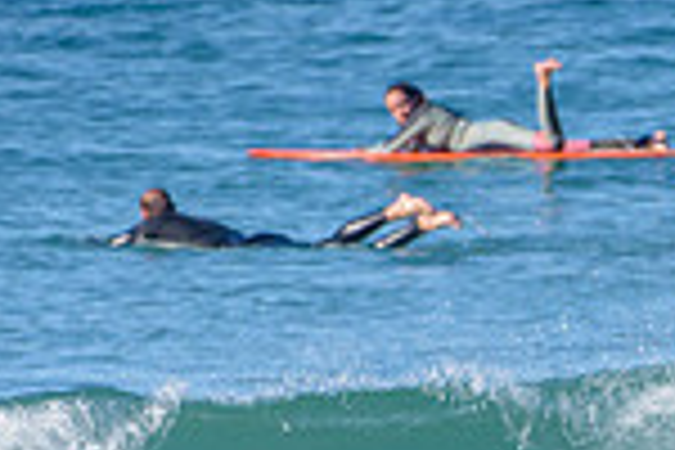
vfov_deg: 0.7
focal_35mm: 1939
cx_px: 788
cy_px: 700
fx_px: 36353
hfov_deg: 1.1
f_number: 5.6
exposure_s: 1/2000
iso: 200
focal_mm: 500
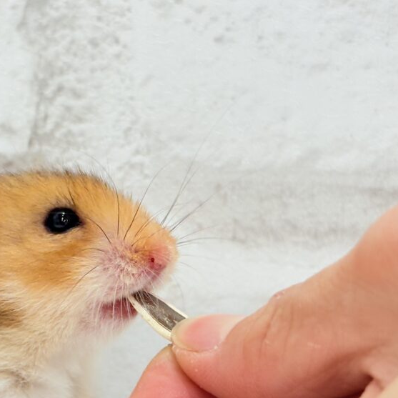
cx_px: 79
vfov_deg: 17.5
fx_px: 1288
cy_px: 275
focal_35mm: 99
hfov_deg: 17.4
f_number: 1.6
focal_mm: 5.96
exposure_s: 1/100
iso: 100
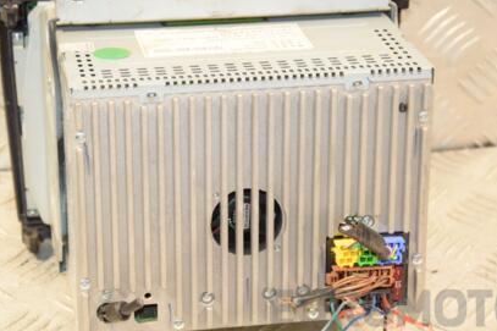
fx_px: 1587
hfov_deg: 17.8
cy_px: 145
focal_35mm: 115
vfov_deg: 11.9
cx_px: 247
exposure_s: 1/200
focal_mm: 52
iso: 1600
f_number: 5.6
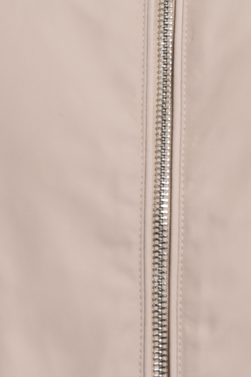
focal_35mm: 497
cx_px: 157
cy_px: 305
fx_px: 5196
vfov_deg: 4.1
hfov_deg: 2.8
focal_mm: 150
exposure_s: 1/160
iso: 125
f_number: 8
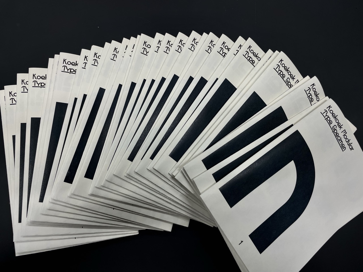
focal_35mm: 26
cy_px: 136
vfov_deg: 53.1
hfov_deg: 67.3
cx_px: 182
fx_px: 273
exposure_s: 1/114
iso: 32
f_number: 1.6
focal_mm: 4.2
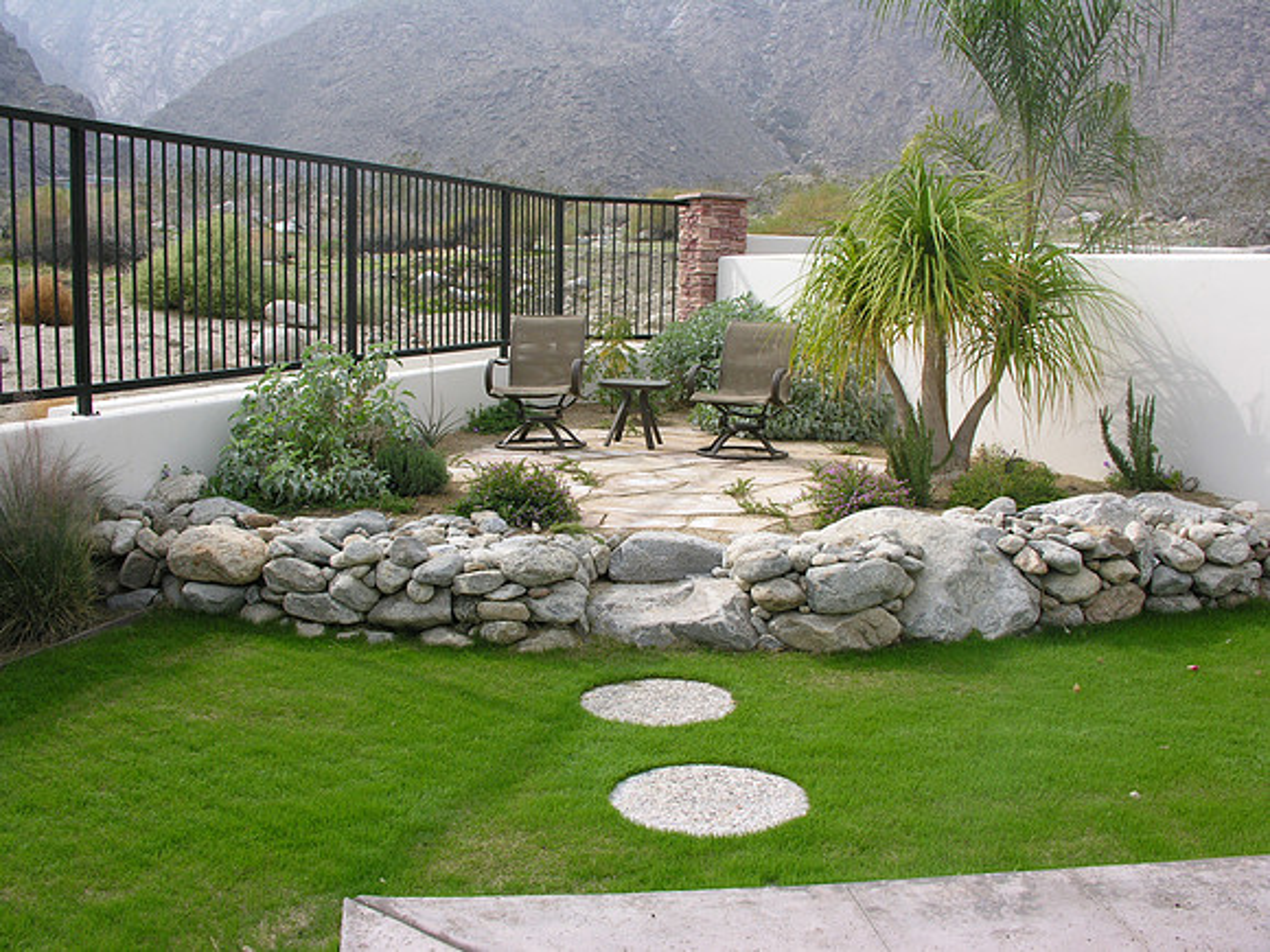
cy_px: 476
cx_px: 635
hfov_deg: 52.6
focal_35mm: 35
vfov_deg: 40.7
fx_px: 1284
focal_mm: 8.9
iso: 50
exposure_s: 1/170
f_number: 5.6
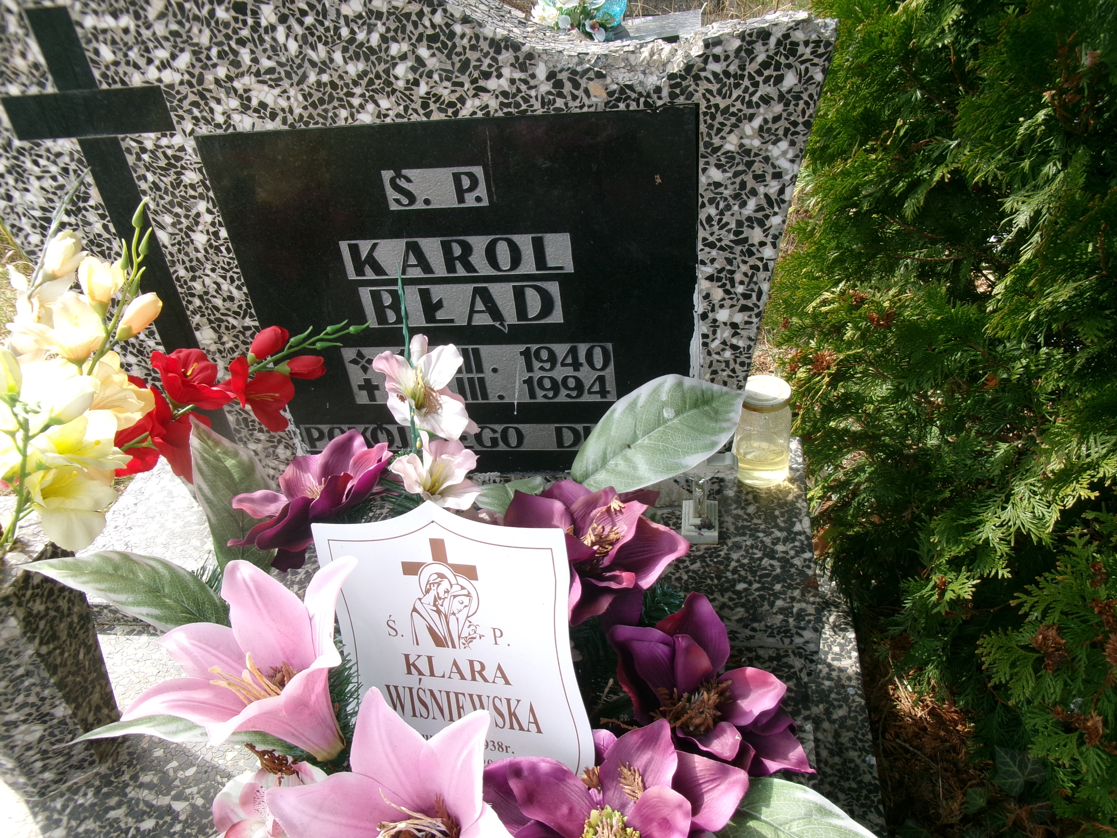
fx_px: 904
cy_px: 419
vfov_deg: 49.7
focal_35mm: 28
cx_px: 558
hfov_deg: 63.4
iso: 100
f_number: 3.9
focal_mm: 5.1
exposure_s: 1/200
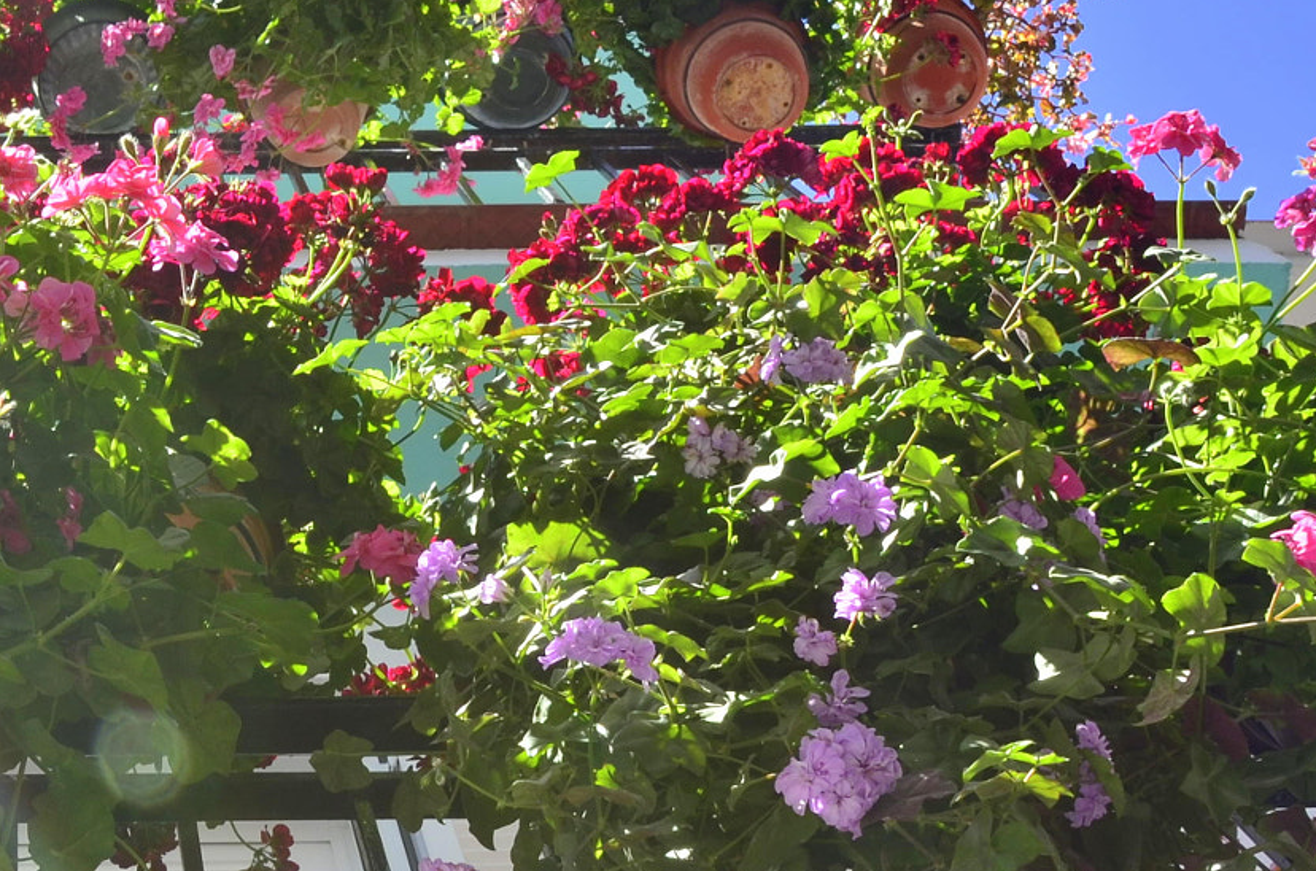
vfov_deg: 15.3
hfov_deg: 22.0
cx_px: -27
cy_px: 561
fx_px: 3246
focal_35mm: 89
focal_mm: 24
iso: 100
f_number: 16
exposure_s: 1/40
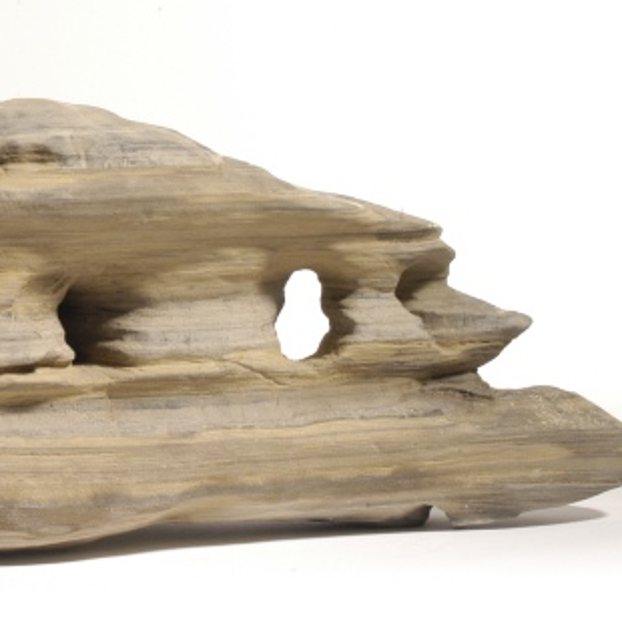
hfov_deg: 14.9
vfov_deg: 15.1
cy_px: 228
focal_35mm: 115
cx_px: -16
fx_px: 2338
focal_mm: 40
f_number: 18
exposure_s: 1/125
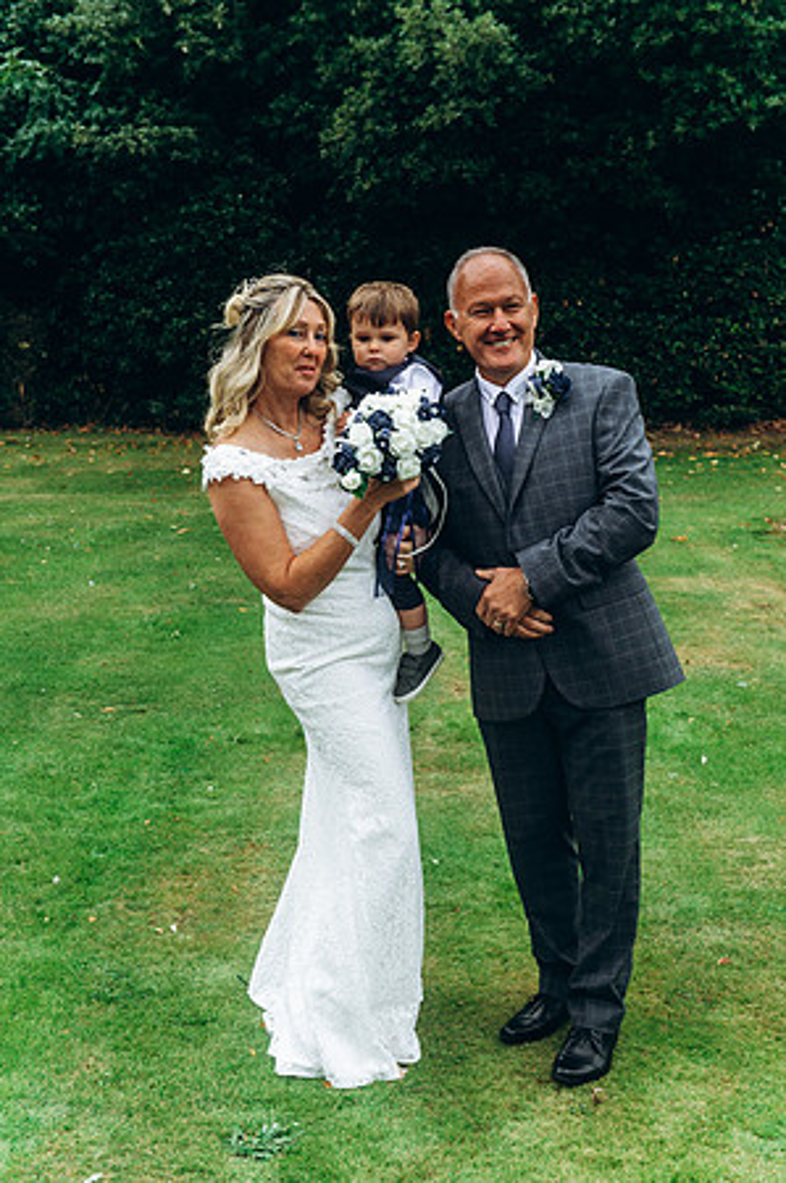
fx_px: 1904
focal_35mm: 58
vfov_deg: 34.5
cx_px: 393
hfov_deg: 23.3
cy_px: 592
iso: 200
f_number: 7.1
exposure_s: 1/100
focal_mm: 58
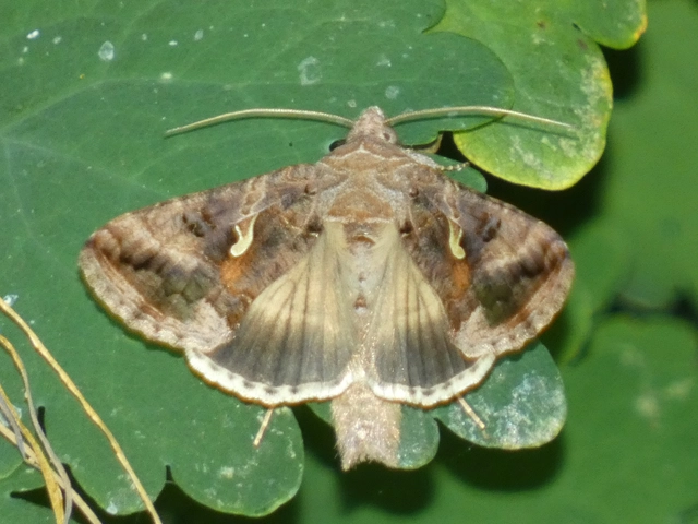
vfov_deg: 1.2
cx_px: 349
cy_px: 262
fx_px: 24197
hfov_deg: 1.7
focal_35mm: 1200
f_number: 5.9
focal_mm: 215
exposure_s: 1/80
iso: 400
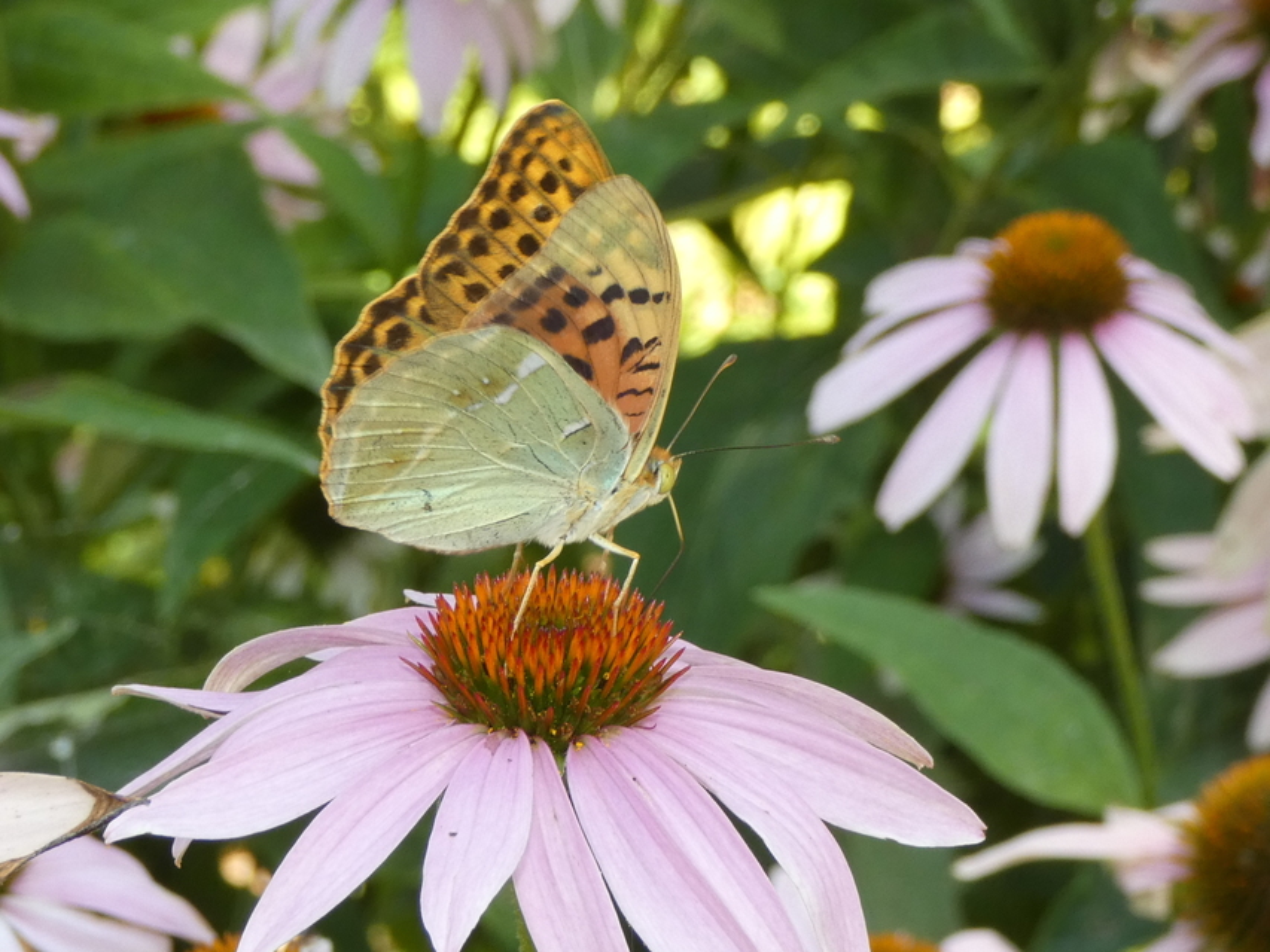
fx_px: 3853
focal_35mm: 105
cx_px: 635
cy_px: 476
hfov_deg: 18.7
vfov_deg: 14.1
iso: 200
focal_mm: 18.8
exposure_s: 1/60
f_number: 4.9
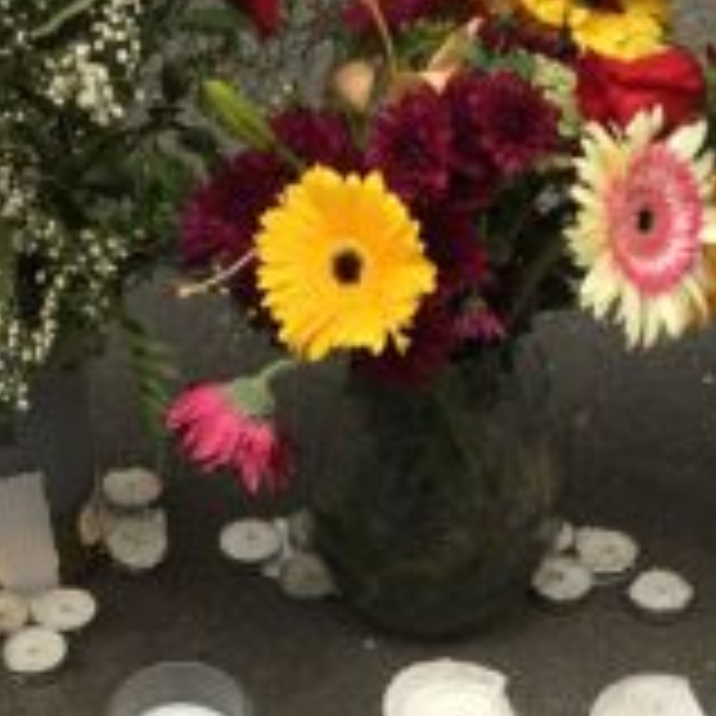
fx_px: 3510
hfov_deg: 11.6
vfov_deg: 10.5
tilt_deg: -55.5
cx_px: 468
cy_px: 1522
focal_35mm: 150
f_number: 2.2
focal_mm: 4.15
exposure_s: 1/565
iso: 25
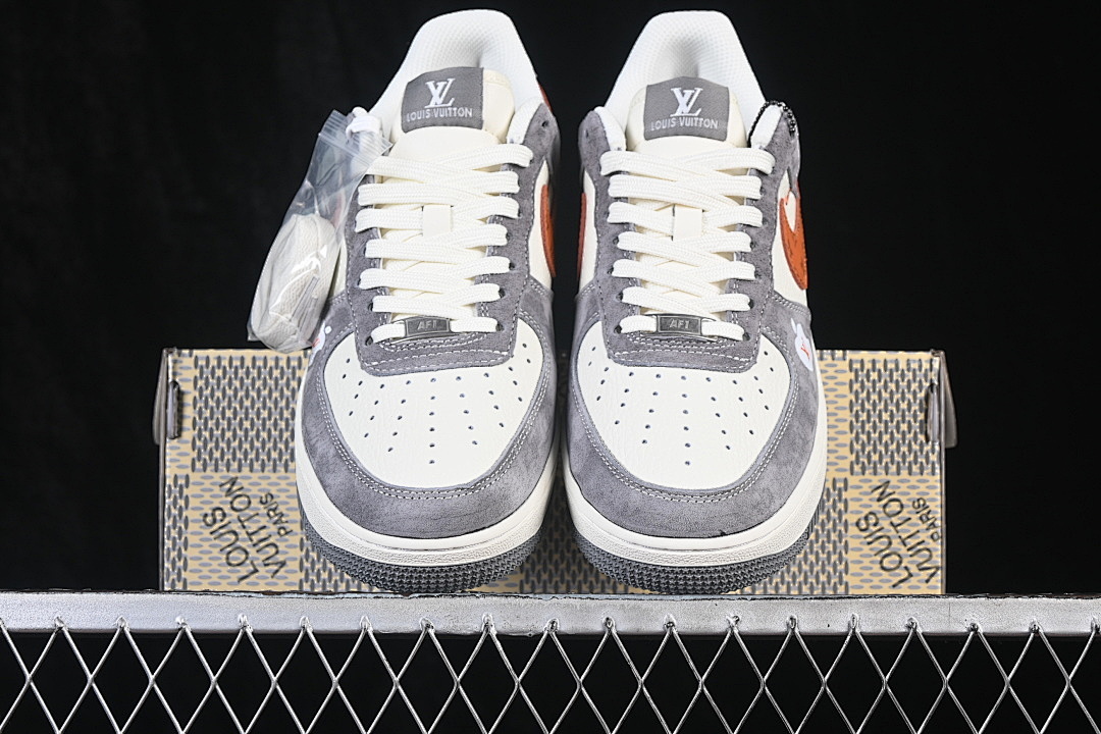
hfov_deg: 27.0
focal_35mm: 75
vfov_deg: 18.2
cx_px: 550
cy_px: 367
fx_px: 2294
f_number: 7.1
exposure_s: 1/80
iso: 160
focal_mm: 50
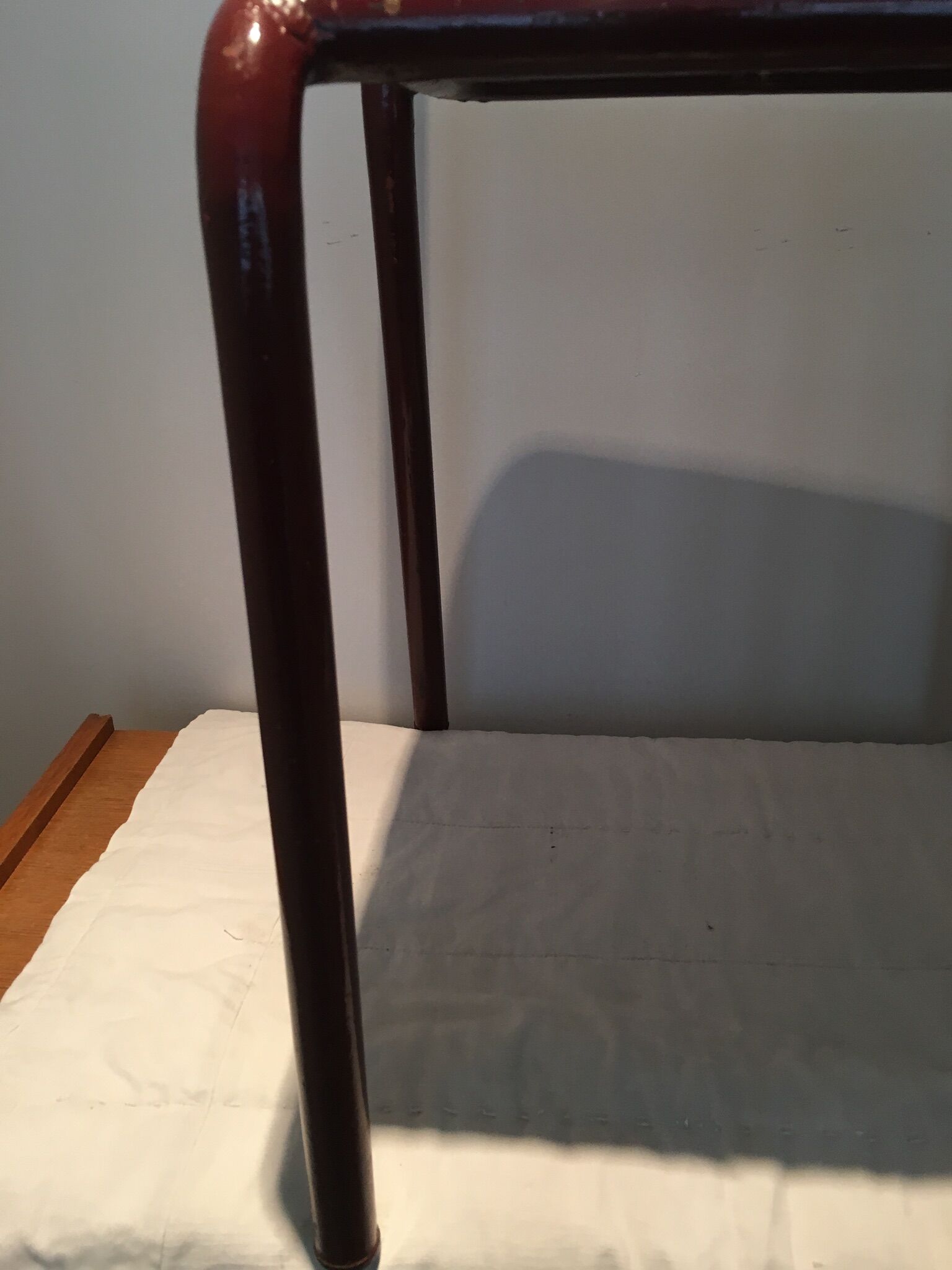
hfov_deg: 48.2
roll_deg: -1.3
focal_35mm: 29
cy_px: 635
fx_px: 1063
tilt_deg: -24.8
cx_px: 476
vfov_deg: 61.7
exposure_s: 1/33
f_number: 2.2
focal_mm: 4.15
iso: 100
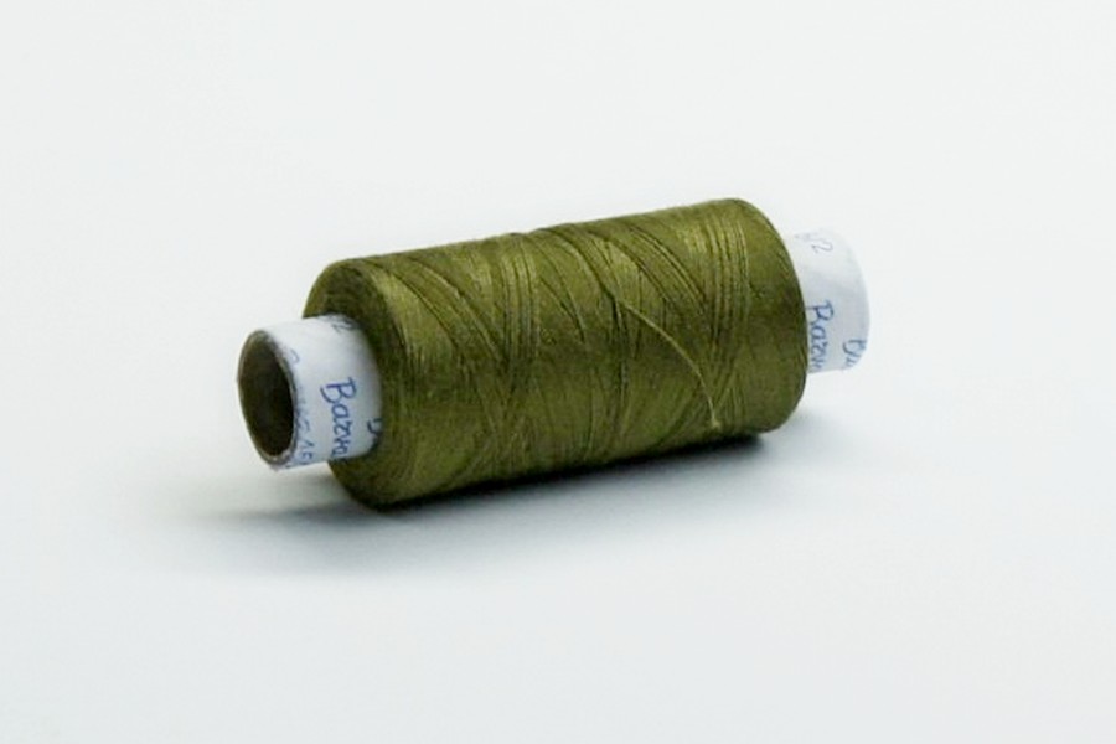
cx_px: 558
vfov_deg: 19.7
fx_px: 2139
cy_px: 372
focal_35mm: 69
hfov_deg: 29.2
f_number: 5.6
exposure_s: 1/100
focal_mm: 46
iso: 200
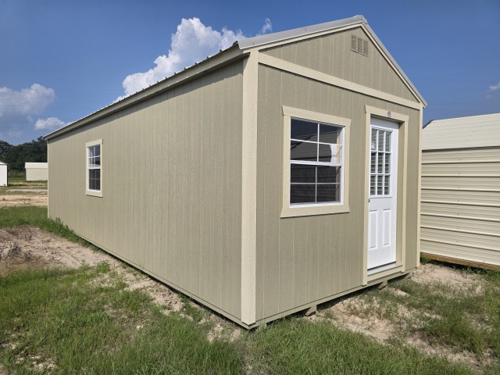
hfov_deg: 73.9
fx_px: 332
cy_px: 188
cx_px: 250
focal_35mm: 23
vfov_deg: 58.9
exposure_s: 1/7944
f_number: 1.7
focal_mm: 6.3
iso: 50
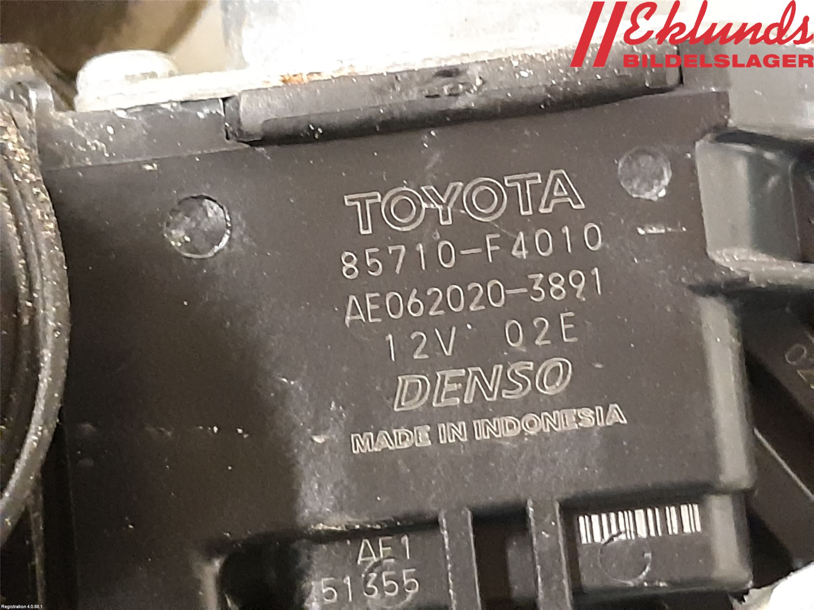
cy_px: 305
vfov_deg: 53.1
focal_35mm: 26
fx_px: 611
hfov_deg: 67.3
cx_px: 407
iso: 640
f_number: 1.7
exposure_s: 1/20
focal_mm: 3.93
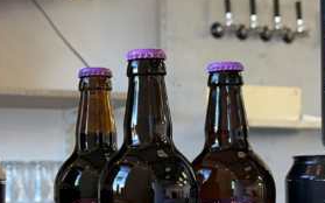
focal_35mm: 89
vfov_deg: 14.6
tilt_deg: +2.5
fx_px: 788
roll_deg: +0.2
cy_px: 144
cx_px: 65
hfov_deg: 23.0
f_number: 1.6
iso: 160
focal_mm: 5.96
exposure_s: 1/50
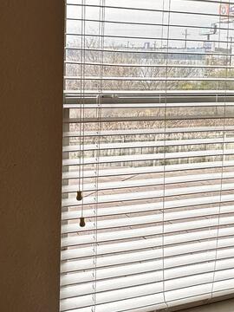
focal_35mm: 42
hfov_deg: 34.3
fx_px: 379
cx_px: 136
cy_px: 94
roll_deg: -2.2
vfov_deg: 43.9
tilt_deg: -5.8
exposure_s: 1/120
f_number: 2.2
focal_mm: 2.22
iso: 64
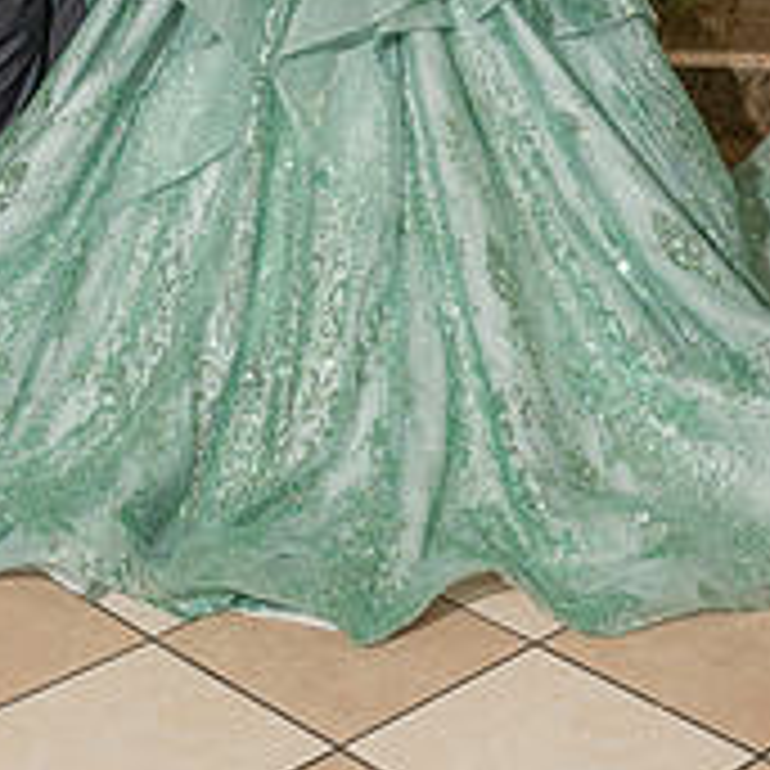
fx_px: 2240
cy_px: -297
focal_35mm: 89
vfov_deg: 17.9
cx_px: 296
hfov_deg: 19.5
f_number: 4.5
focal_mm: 24
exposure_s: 1/200
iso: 320
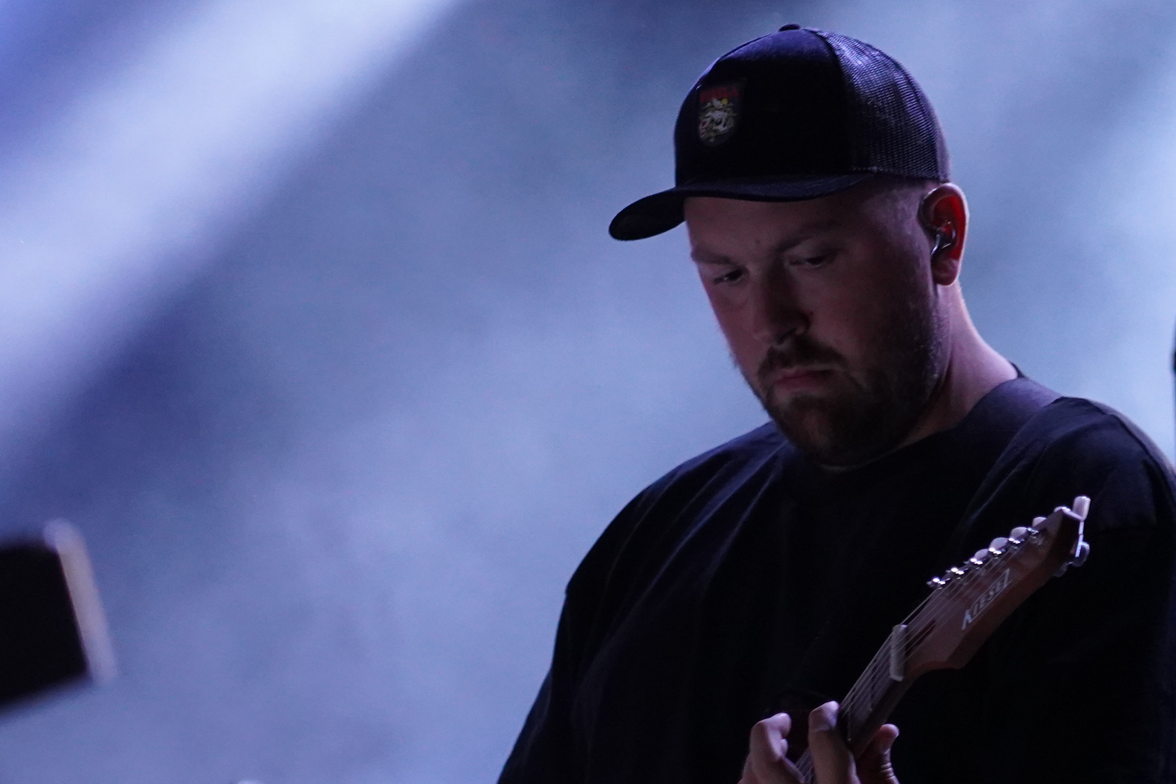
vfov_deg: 5.2
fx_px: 8557
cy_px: 369
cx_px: 495
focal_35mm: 262
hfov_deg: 7.9
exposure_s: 1/160
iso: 4000
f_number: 4
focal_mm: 105
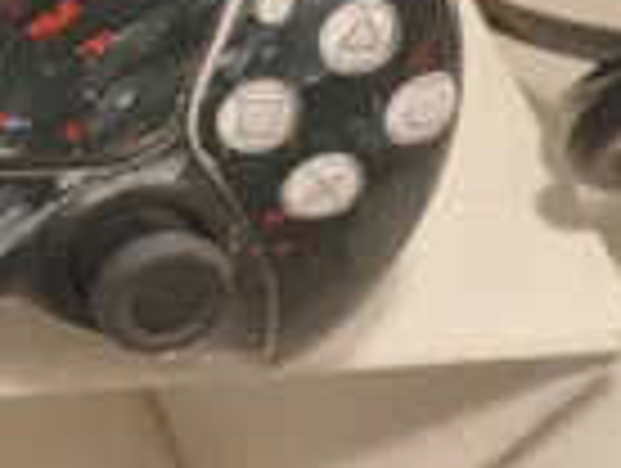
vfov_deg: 11.8
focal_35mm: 111
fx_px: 1995
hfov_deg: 13.6
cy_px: -500
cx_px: -796
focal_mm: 5.89
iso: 650
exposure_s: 1/50
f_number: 1.89
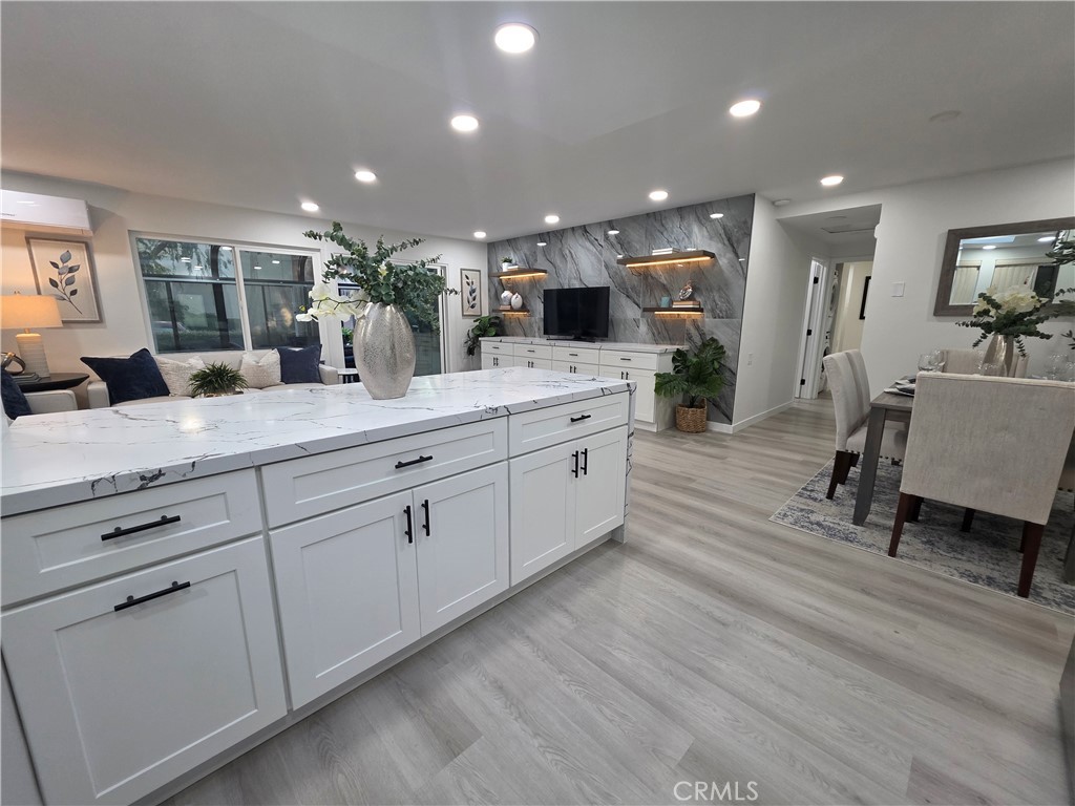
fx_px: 404
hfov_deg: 106.2
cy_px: 403
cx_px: 538
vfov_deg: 89.9
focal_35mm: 13
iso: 200
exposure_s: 1/120
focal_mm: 2.2
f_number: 1.9
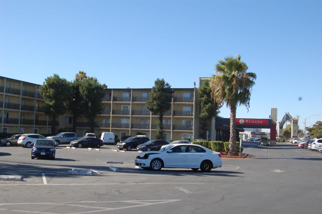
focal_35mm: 39
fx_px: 348
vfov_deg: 34.1
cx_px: 161
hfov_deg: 49.6
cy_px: 107
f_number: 8
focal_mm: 26
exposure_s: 1/250
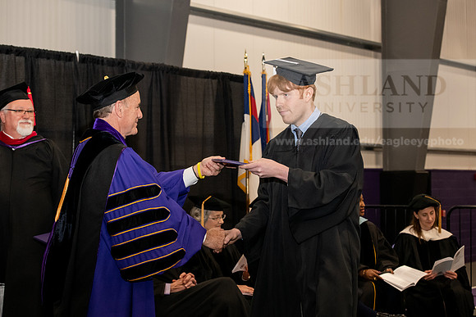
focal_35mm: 70
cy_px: 158
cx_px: 238
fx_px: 926
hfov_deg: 28.8
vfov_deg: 19.5
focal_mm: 70
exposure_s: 1/200
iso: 2500
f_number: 5.6
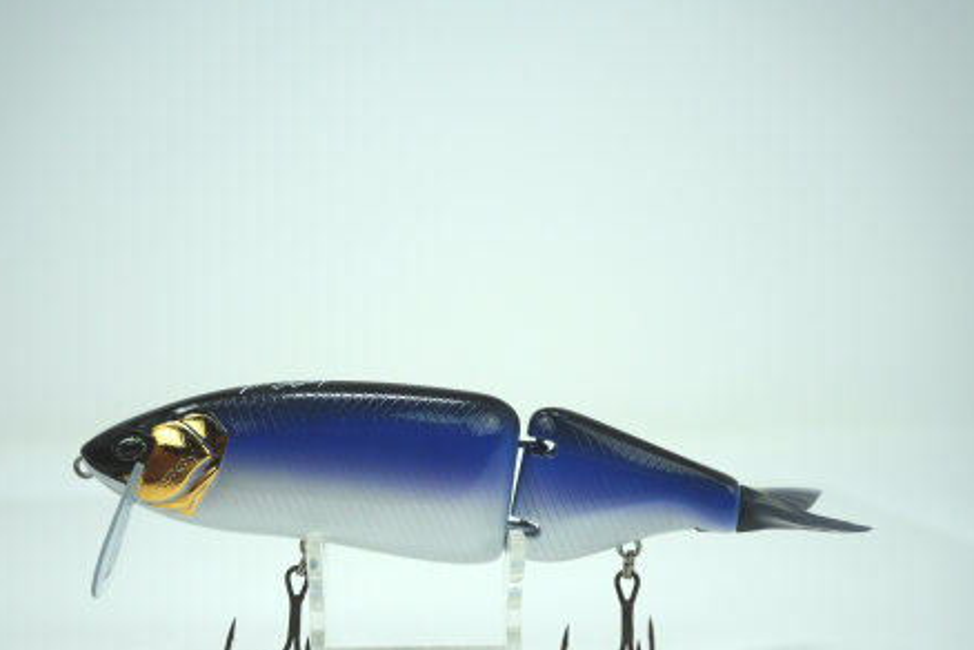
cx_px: 443
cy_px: 436
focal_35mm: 48
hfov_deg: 41.1
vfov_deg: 27.9
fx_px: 1299
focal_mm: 35
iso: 200
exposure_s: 1/250
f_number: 5.6
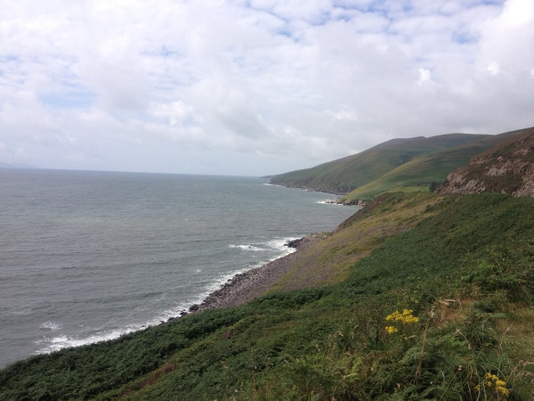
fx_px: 540
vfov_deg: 40.7
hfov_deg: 52.6
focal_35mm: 35
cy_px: 200
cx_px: 267
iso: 64
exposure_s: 1/1842
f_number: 2.4
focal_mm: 4.28
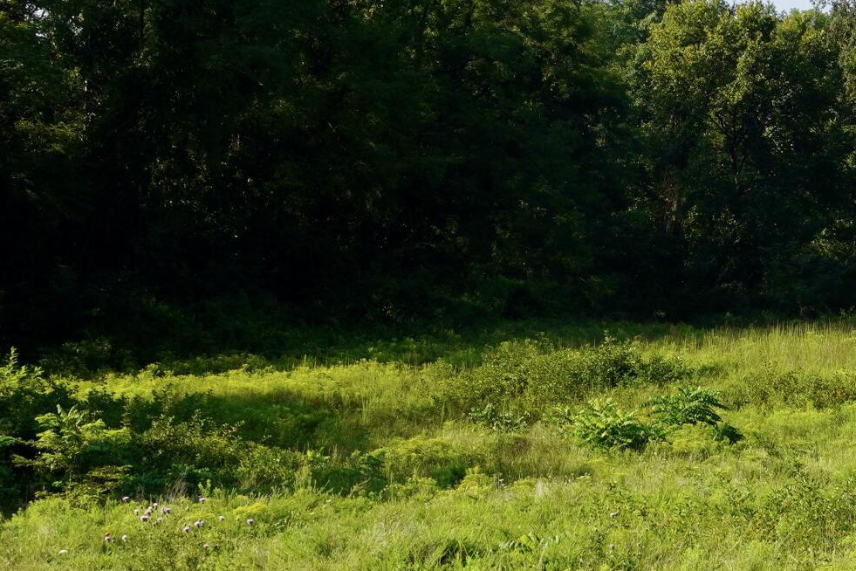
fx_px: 3817
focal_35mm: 161
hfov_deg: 12.5
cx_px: 1071
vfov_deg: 8.5
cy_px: 141
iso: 100
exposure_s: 1/125
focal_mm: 35
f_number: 9
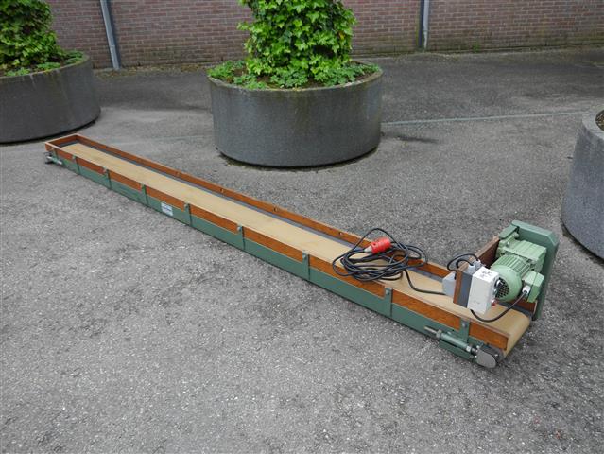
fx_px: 524
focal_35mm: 30
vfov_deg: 46.8
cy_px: 227
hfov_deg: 59.9
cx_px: 302
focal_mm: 15
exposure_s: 1/160
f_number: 4
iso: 160
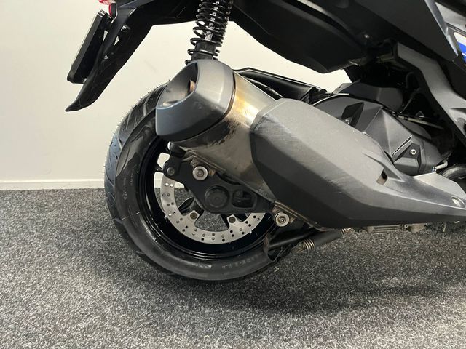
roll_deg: -0.9
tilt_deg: -19.2
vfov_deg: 53.1
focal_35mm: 26
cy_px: 174
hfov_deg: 67.3
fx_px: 350
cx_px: 233
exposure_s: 1/33
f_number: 1.6
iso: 500
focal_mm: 5.1
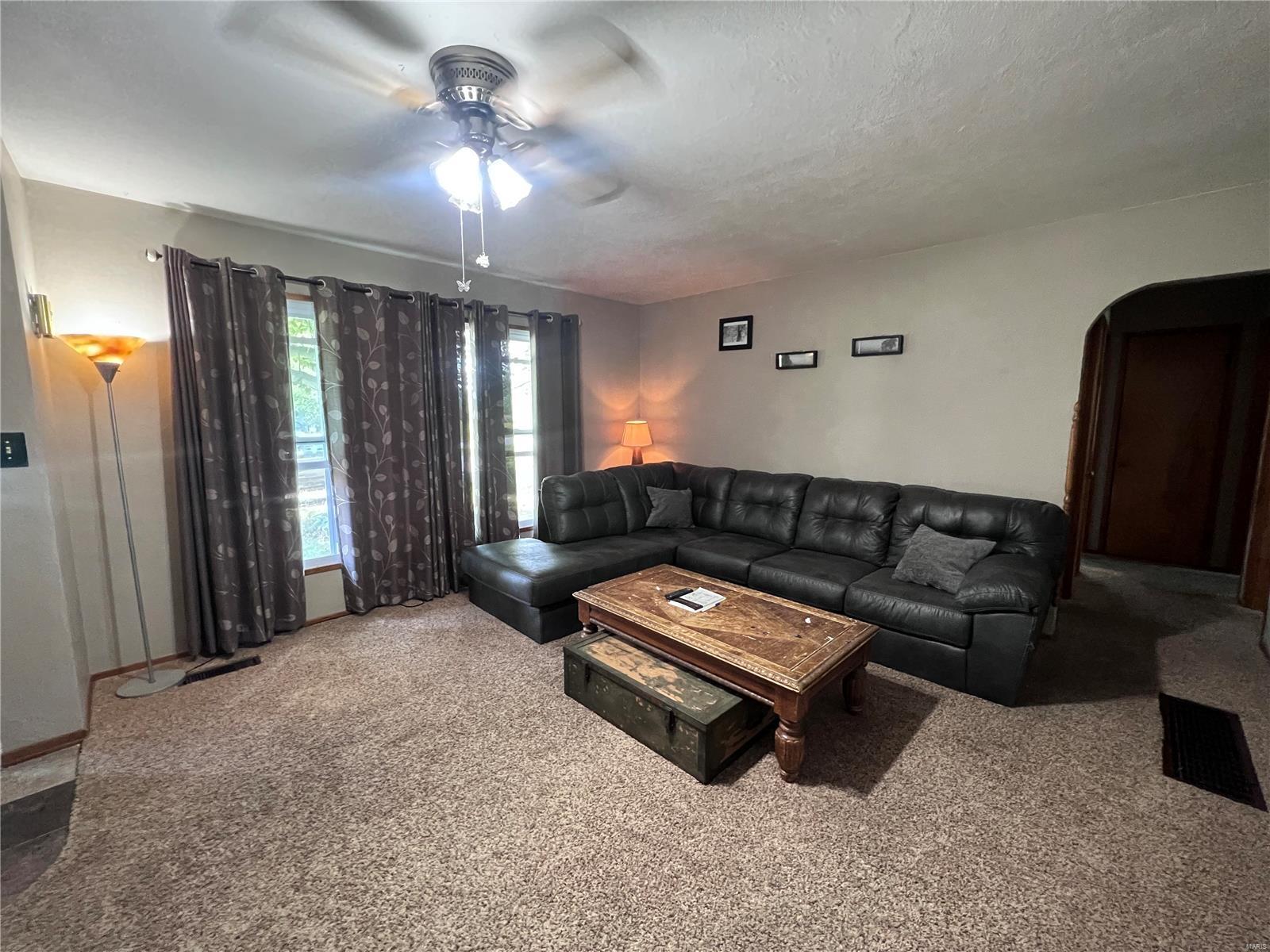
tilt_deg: -7.5
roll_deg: +0.0
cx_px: 635
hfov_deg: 106.2
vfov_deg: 89.9
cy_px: 476
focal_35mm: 13
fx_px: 477
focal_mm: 1.57
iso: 1000
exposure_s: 1/60
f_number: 1.8
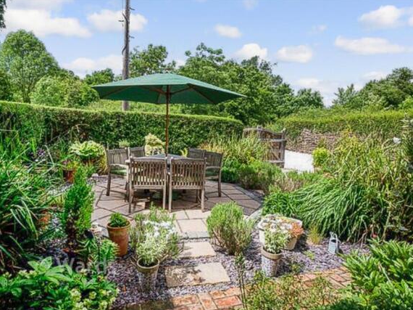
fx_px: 250
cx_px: 189
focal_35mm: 21
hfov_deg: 78.9
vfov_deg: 63.4
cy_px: 157
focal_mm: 19
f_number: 13
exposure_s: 1/200
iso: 400
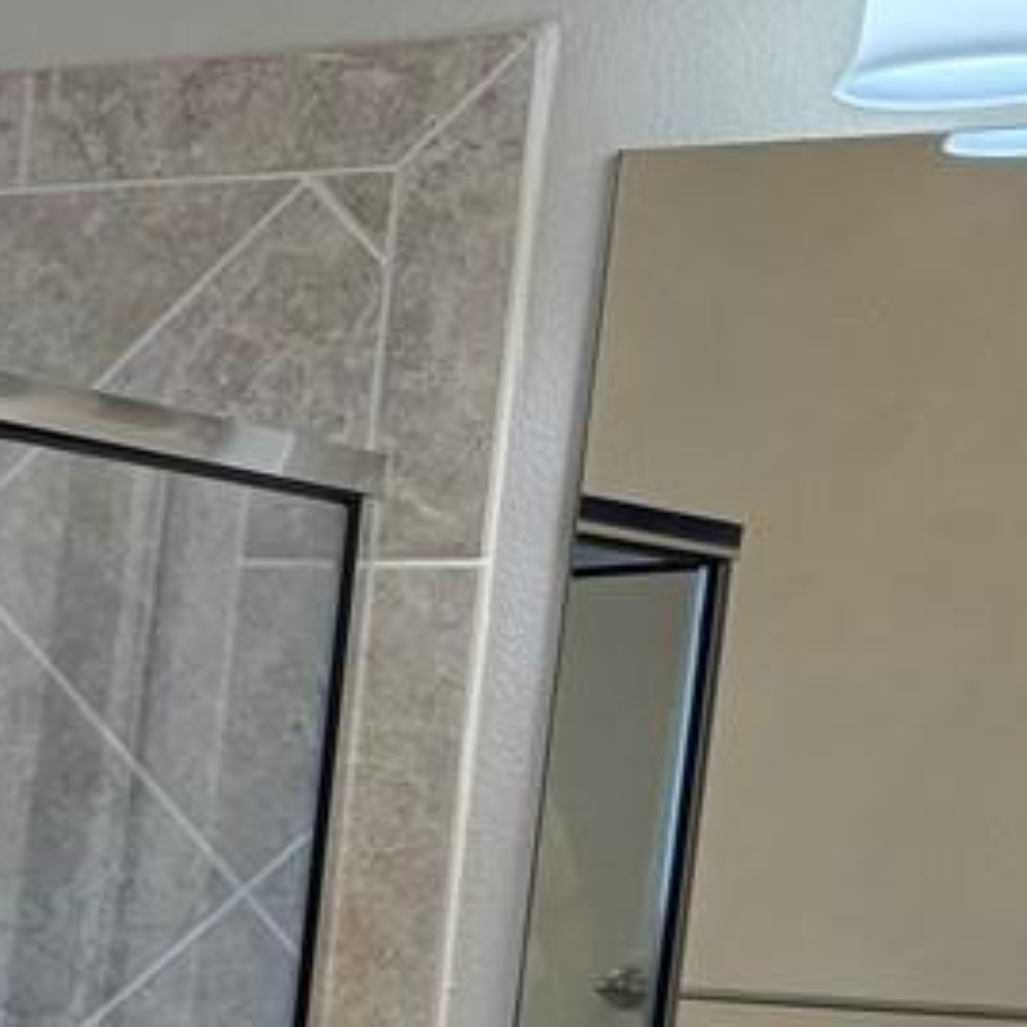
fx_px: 4229
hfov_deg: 11.2
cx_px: -1550
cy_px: 1489
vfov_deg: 13.2
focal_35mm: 126
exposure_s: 1/232
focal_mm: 6.76
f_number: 1.78
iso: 125
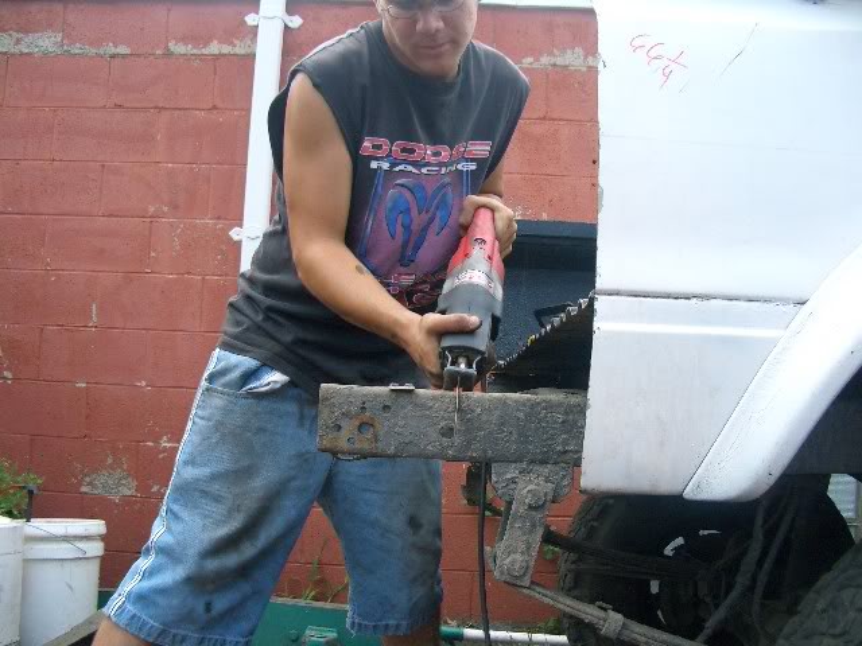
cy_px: 323
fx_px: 872
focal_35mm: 35
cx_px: 431
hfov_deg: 52.6
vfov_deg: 40.7
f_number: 2.6
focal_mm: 5.8
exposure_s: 1/200
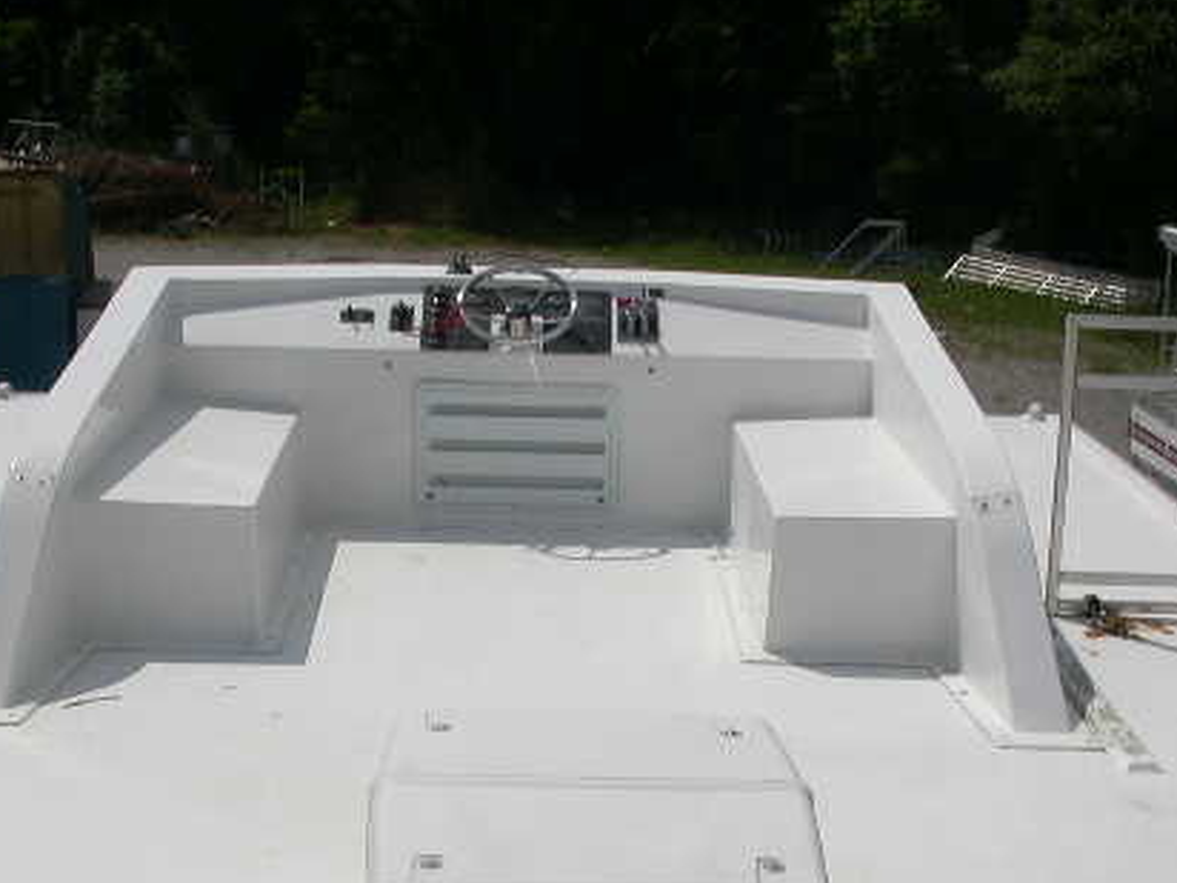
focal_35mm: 59
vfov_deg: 24.7
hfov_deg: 32.7
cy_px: 572
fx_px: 2006
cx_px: 557
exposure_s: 1/1351
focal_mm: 7.85
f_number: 7.5
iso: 100
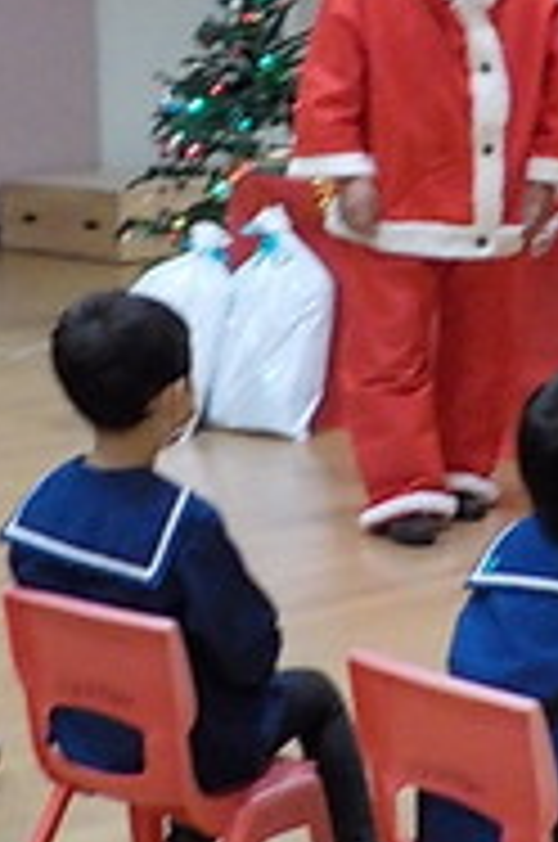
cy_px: 86
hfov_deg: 12.7
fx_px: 2497
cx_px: 108
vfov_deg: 18.8
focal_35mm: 107
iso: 400
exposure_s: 1/20
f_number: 3.3
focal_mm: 4.1
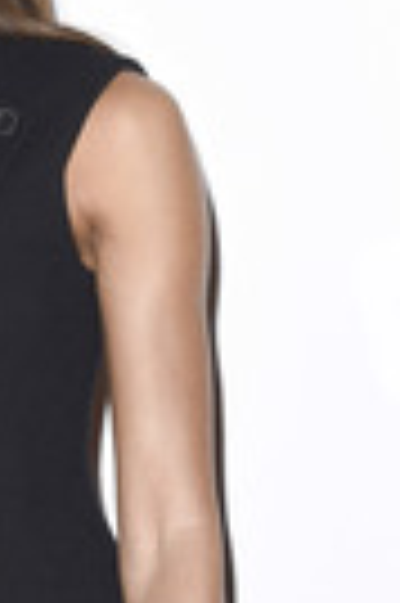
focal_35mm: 245
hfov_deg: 5.5
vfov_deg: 8.4
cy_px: 513
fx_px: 4094
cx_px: -182
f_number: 5.6
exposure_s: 1/250
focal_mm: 82
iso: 1000
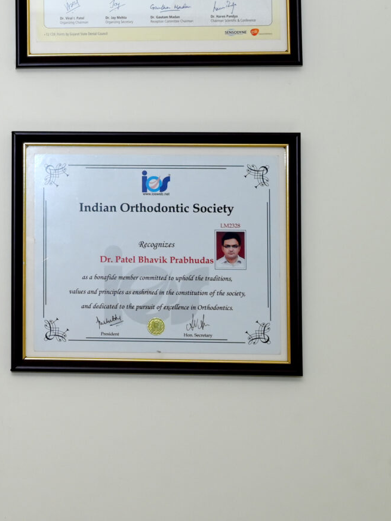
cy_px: 103
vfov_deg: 15.8
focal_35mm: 124
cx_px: -183
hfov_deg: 11.5
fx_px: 1867
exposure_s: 1/250
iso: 400
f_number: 10
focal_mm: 44
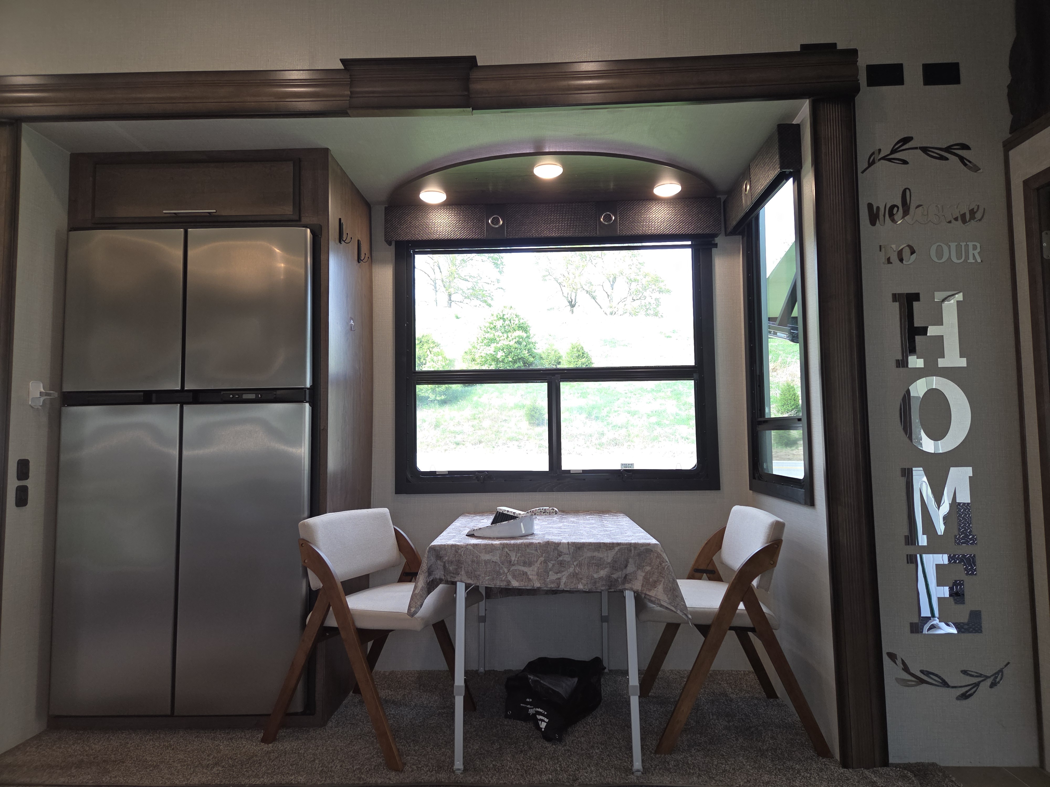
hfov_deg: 73.9
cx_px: 525
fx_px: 698
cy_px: 394
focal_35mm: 23
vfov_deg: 58.9
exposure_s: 1/50
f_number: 1.8
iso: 50
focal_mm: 5.4
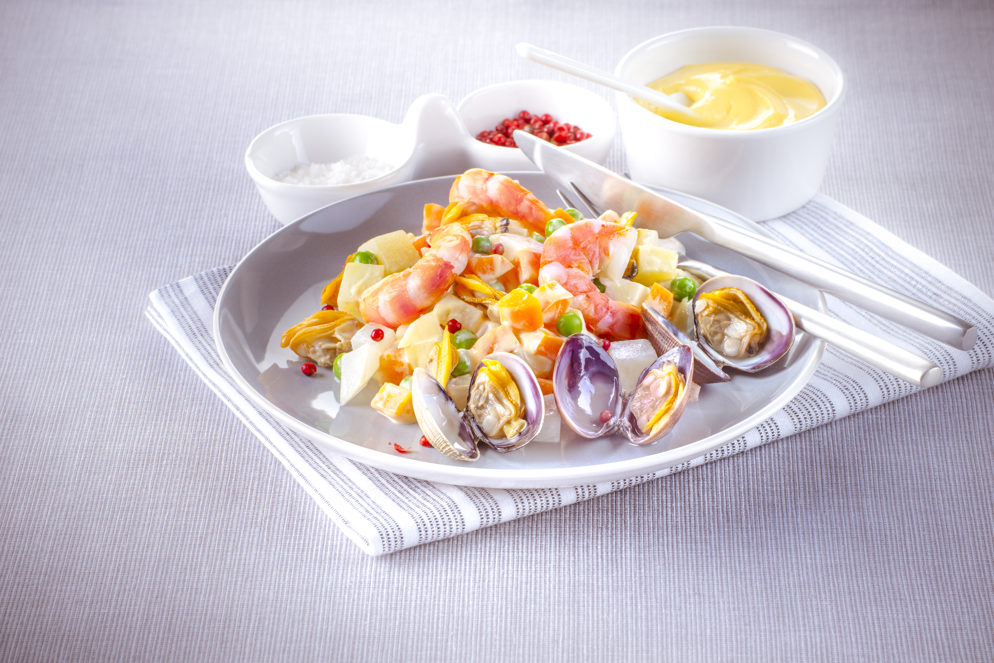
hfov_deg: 15.8
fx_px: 3590
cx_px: 497
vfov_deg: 10.6
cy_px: 332
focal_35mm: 130
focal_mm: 130
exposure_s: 1/100
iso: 100
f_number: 16
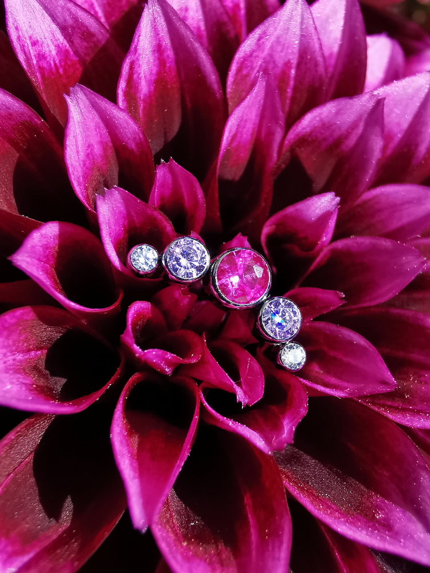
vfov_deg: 52.6
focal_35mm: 35
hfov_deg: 40.7
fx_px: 580
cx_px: 215
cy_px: 286
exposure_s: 1/656
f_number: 2.2
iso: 50
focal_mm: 2.35
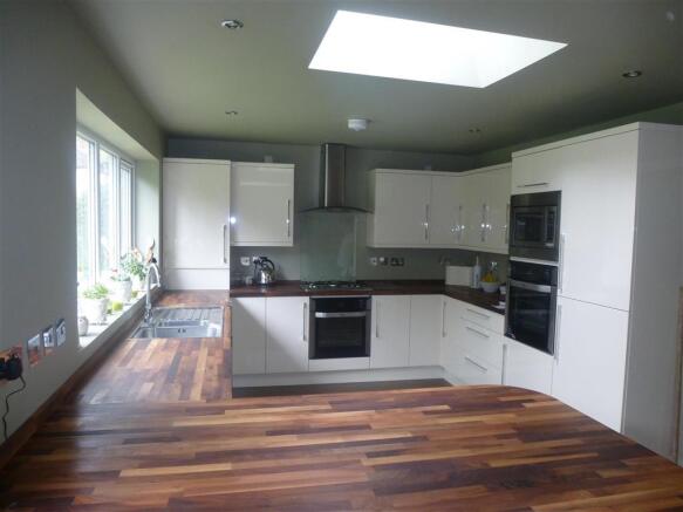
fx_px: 473
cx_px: 342
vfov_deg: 56.8
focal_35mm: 24
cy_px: 256
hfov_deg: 71.6
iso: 400
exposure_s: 1/60
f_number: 3.3
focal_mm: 4.3
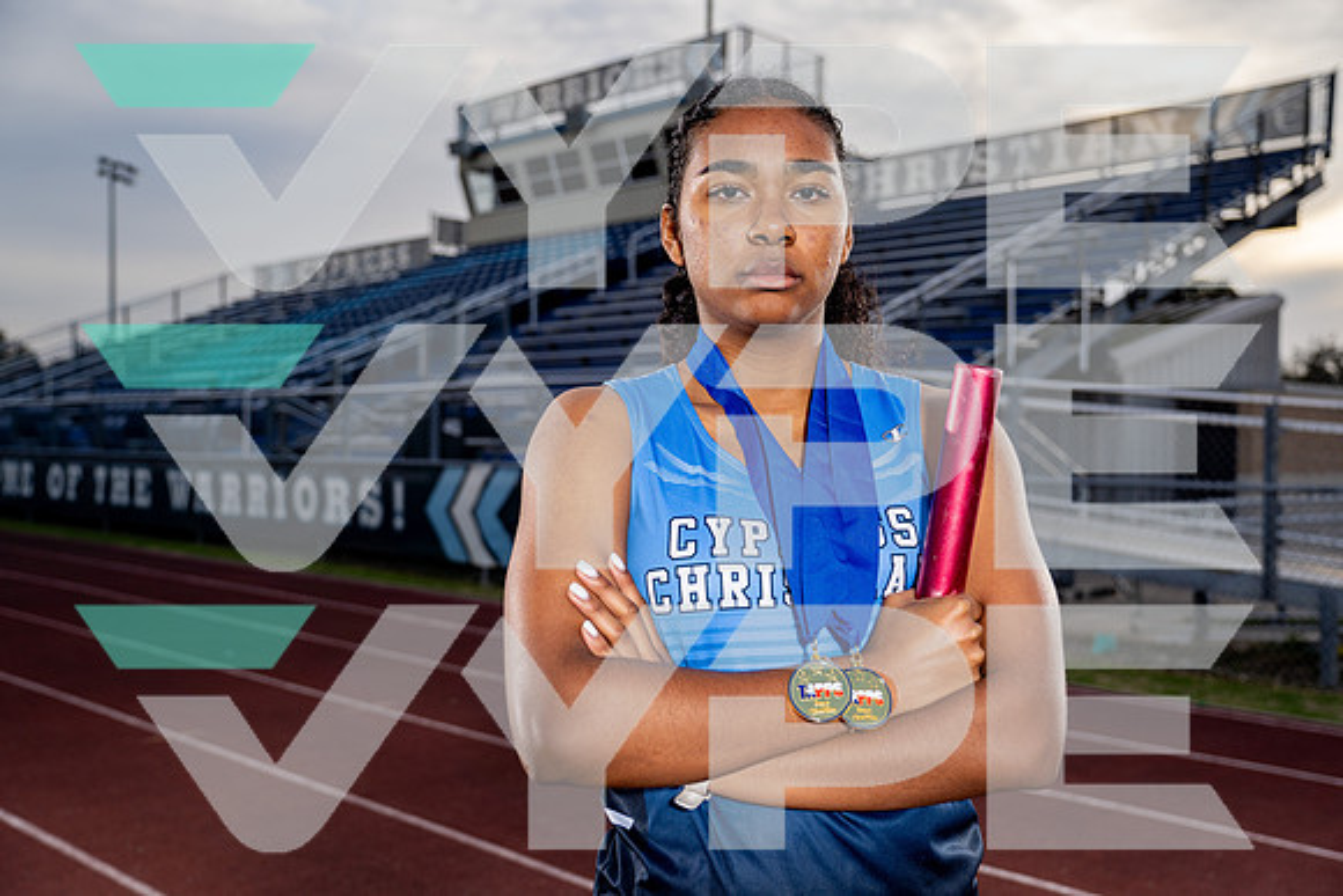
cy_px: 448
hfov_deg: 51.9
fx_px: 1381
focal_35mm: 37
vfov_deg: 36.0
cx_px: 672
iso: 100
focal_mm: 37
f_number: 4
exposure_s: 1/250
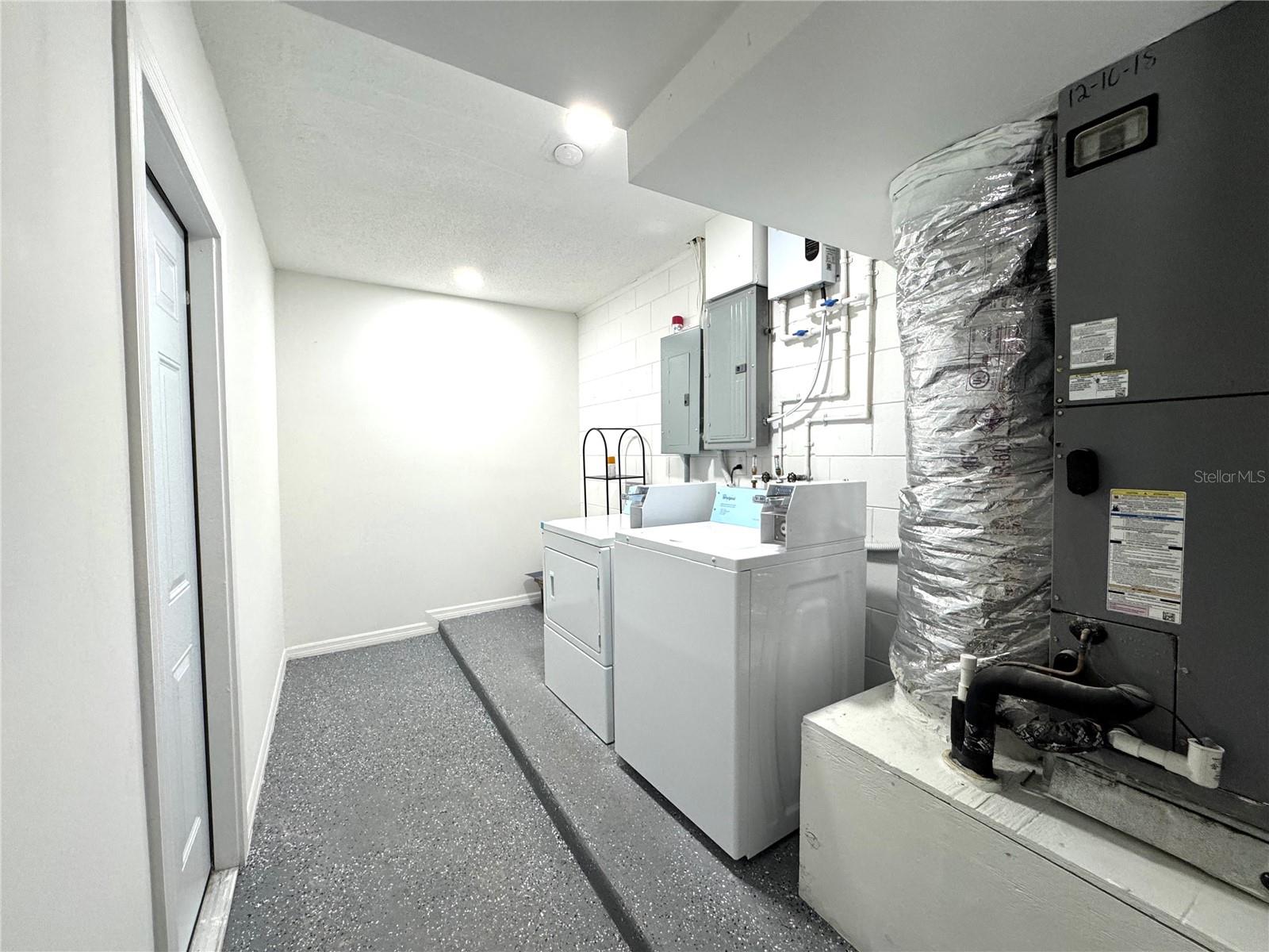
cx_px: 634
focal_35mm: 14
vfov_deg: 85.7
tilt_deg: -2.9
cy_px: 476
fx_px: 513
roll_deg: +0.2
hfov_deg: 102.1
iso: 250
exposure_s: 1/120
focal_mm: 2.22
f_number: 2.2
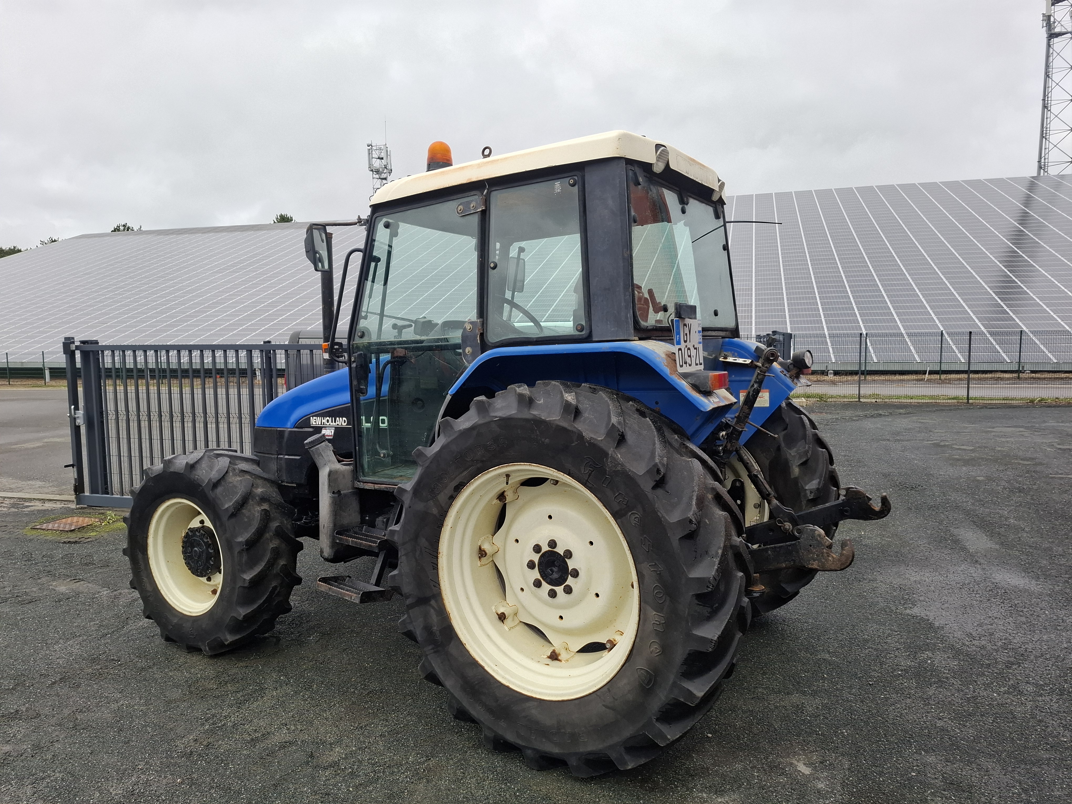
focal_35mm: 23
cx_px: 536
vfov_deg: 58.9
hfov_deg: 73.9
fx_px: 712
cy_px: 402
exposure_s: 1/623
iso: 50
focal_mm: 5.54
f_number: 1.8
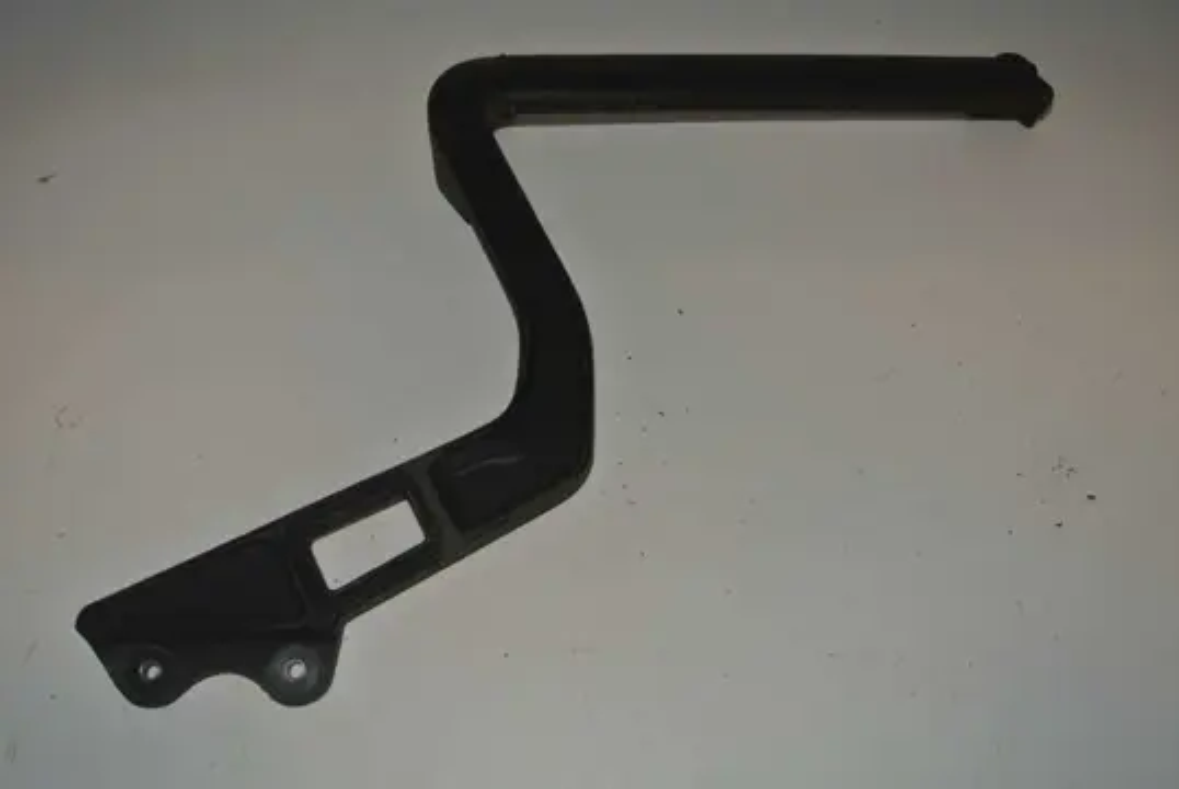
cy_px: 394
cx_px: 590
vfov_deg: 37.0
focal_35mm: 36
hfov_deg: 53.1
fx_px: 1180
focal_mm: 13.6
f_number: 4
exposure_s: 1/60
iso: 200
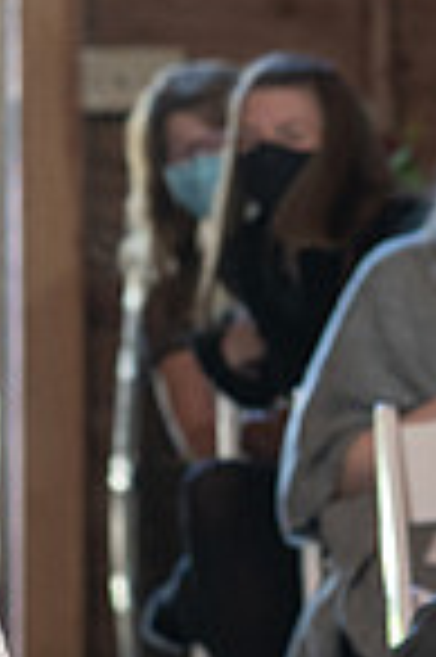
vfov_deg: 5.9
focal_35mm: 349
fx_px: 6355
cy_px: 803
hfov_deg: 3.9
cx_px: -118
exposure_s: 1/200
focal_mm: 70
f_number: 4
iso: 2000
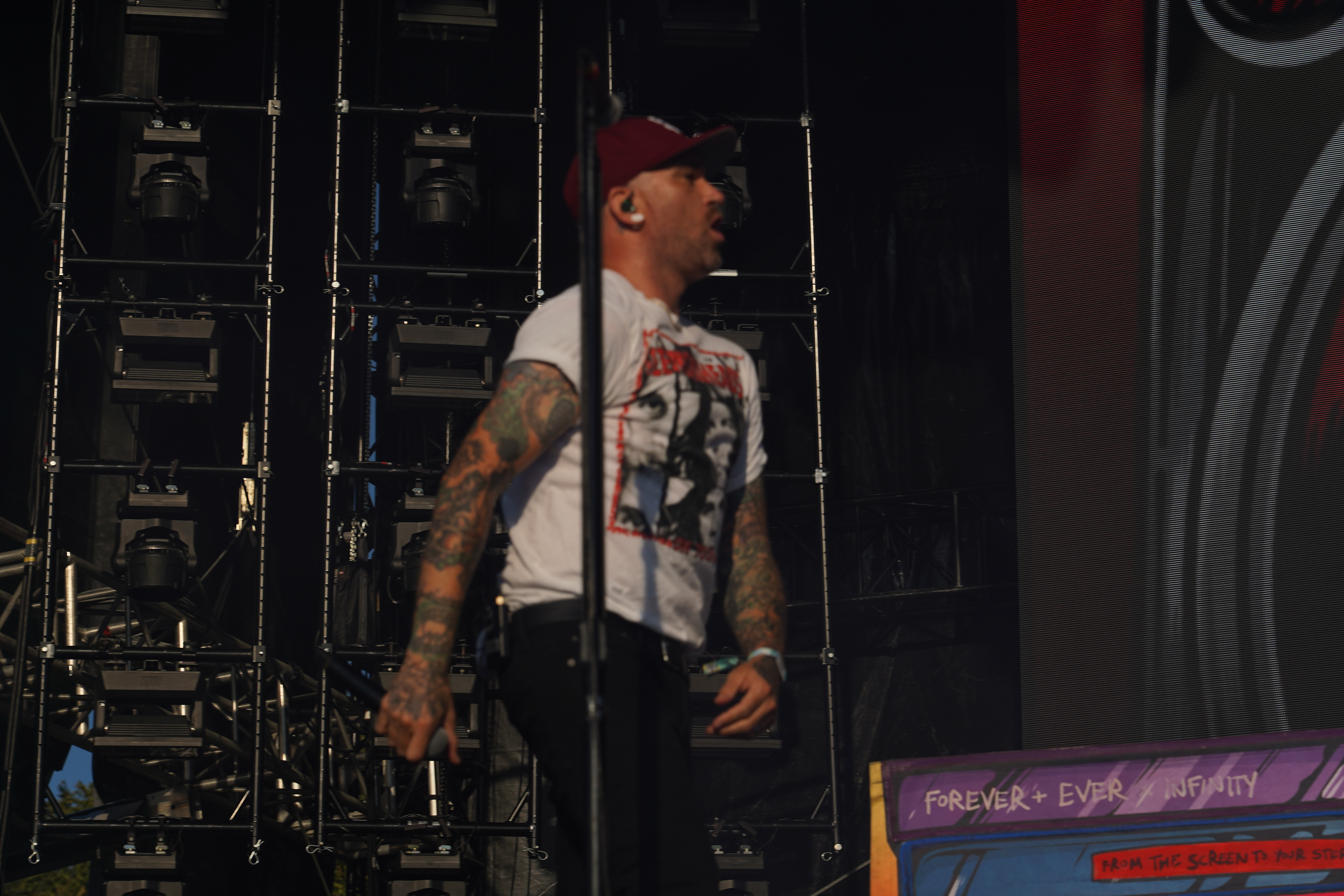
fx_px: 3920
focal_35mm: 105
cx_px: 672
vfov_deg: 13.0
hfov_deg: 19.5
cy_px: 448
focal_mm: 105
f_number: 8
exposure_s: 1/800
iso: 100
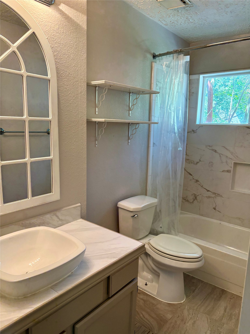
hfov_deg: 53.1
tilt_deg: -9.3
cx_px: 125
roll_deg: -1.8
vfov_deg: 67.3
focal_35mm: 26
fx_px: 250
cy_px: 167
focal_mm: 5.96
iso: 200
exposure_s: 1/120
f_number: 1.6
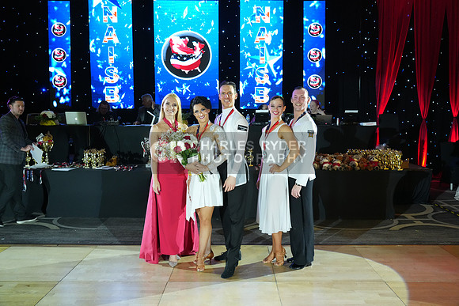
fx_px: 383
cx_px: 230
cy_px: 153
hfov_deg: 61.9
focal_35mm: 30
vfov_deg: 43.6
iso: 3200
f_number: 4
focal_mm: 30
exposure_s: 1/400
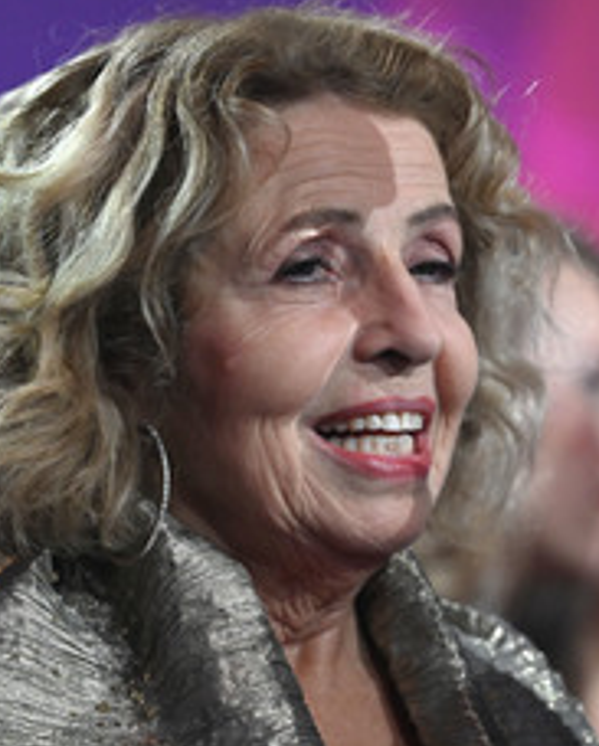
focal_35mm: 250
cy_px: 458
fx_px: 5529
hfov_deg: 6.2
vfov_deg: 7.7
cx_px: 352
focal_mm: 135
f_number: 2.8
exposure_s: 1/400
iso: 2500
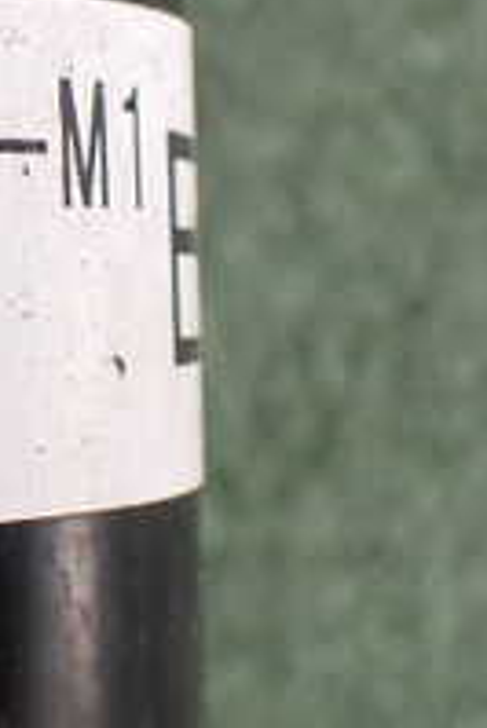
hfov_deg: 13.7
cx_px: -256
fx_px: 1904
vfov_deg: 21.5
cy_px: 179
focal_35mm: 94
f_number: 2.3
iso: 160
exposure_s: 1/125
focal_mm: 5.4
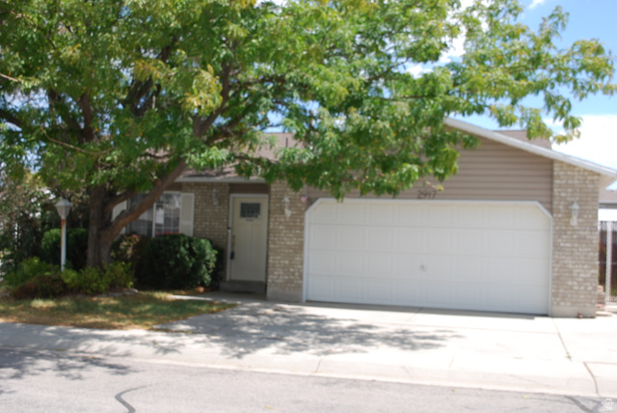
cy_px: 206
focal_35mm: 40
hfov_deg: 47.9
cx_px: 308
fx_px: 695
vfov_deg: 33.1
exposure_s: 1/200
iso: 100
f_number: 5.6
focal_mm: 27
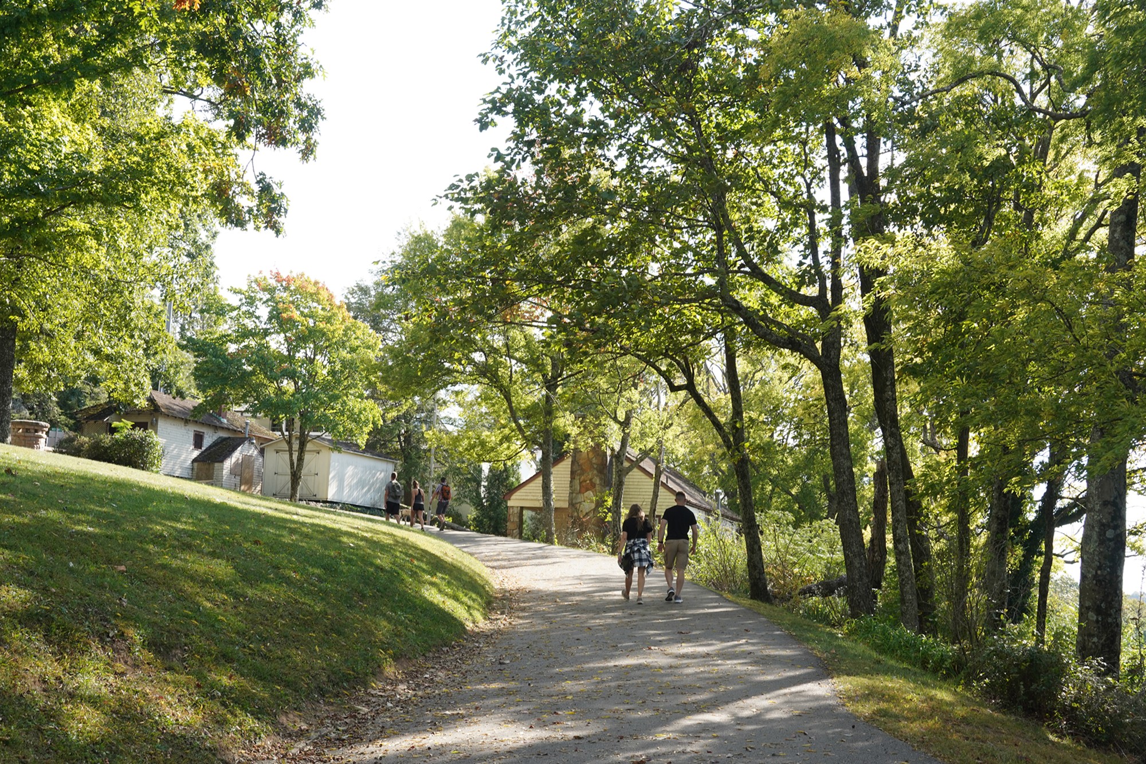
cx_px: 573
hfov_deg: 48.5
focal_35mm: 40
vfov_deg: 33.4
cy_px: 382
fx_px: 1273
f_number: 11
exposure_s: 1/100
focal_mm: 40
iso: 320
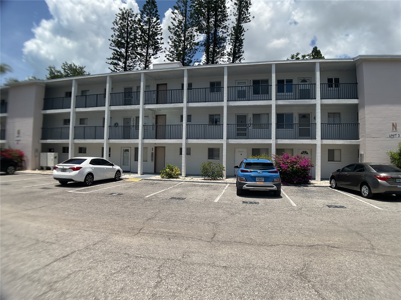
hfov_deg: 61.7
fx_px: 336
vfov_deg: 48.2
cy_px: 150
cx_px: 200
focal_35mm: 29
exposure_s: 1/3125
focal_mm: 3
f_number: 1.8
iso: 16
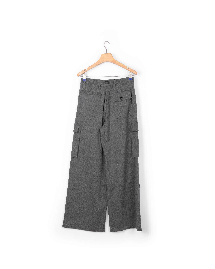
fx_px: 342
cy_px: 157
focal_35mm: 43
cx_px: 107
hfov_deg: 34.9
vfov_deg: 42.8
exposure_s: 1/200
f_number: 11
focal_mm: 38
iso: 100
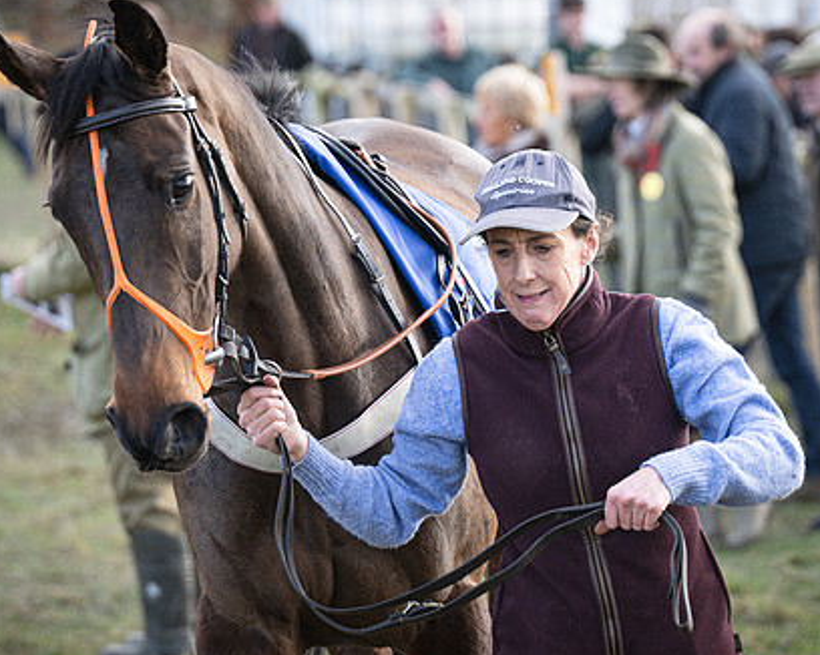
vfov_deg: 6.5
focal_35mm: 238
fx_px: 5773
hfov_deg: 8.1
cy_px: 279
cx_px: 490
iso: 400
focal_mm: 102
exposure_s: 1/640
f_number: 2.8
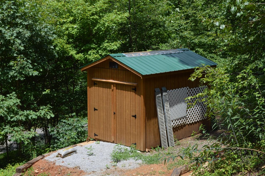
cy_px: 88
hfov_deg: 33.4
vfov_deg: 22.6
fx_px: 441
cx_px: 132
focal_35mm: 60
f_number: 7.1
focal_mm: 40
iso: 100
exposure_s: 1/200
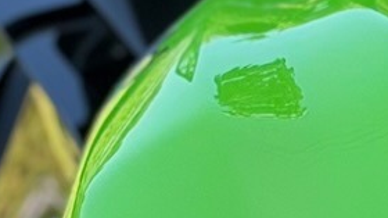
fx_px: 3937
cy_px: 242
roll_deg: -4.4
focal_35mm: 383
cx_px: 650
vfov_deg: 3.2
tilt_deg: -26.6
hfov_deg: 5.6
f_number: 1.78
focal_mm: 6.76
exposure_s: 1/975
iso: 64
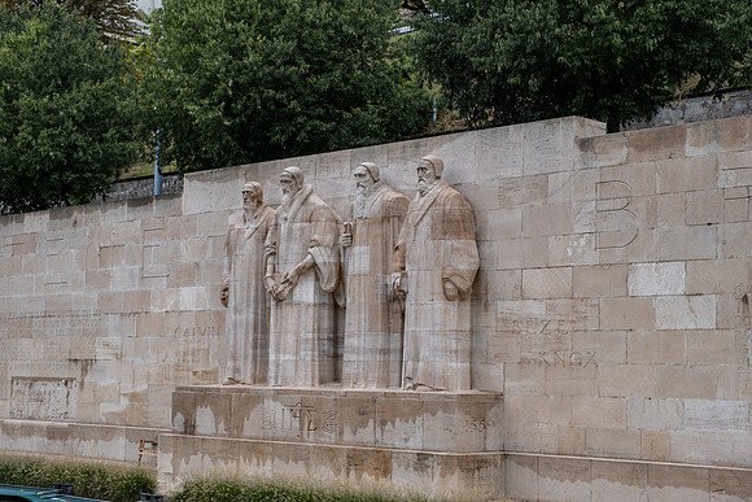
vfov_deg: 20.6
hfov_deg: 30.5
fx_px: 1379
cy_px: 251
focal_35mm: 66
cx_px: 376
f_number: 4.5
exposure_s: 1/280
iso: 160
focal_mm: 44.1
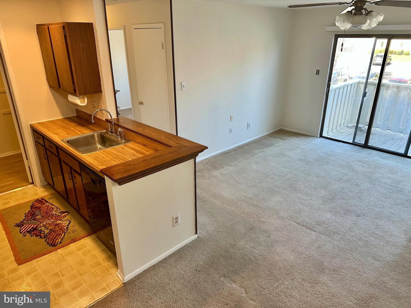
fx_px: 285
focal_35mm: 24
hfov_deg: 71.6
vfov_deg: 56.8
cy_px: 154
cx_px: 206
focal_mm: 6.86
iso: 125
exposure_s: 1/120
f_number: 1.78
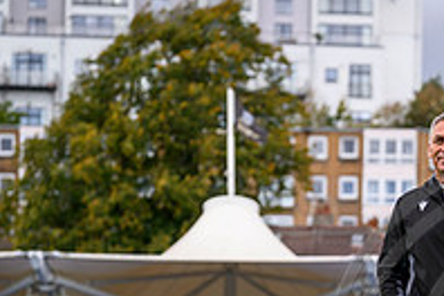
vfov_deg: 5.1
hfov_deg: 7.6
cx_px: 554
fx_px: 3317
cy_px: 373
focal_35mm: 269
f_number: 3.2
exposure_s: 1/1250
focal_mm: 89
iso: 500
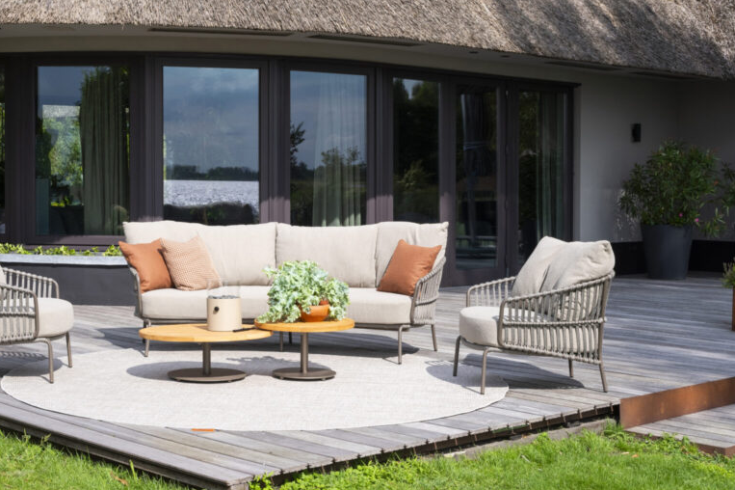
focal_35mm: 60
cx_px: 271
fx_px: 1224
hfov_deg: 33.2
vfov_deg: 22.6
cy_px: 244
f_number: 16
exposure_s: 1/200
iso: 400
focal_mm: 55.2
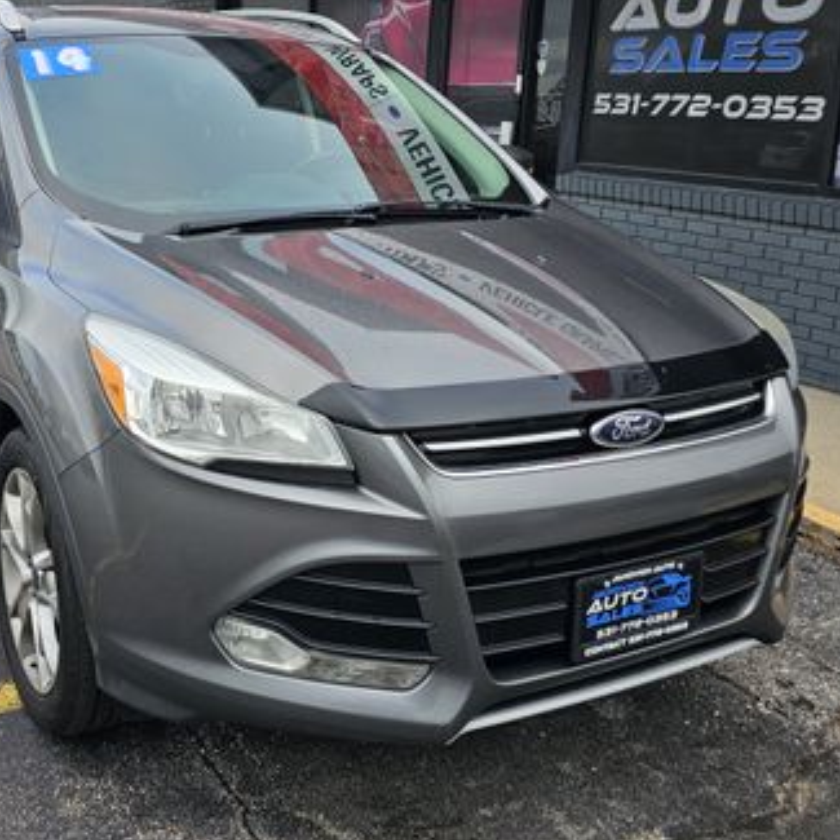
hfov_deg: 41.4
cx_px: 289
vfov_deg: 41.6
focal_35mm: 40
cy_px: 328
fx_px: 1098
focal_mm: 6.3
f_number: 1.7
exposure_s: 1/273
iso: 10
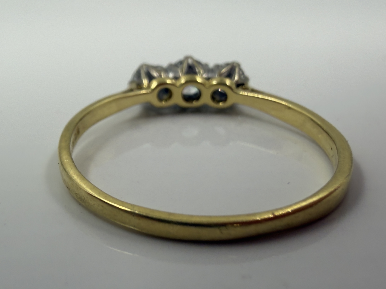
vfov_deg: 56.8
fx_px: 268
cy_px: 144
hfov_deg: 71.6
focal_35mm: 24
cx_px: 193
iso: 40
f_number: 2.2
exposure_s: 1/349
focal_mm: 2.22
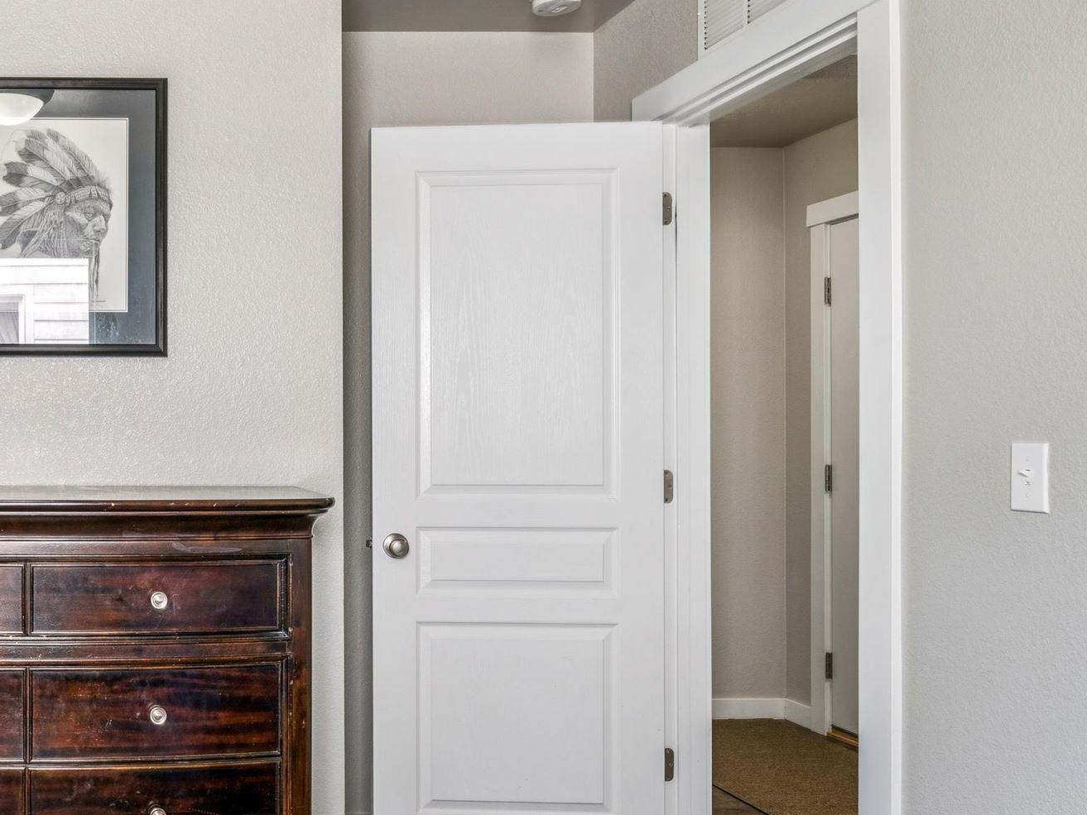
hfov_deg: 45.7
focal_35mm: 36
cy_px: 429
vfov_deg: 39.7
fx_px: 1131
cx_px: 80
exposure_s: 1/6
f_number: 13
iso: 400
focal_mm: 16
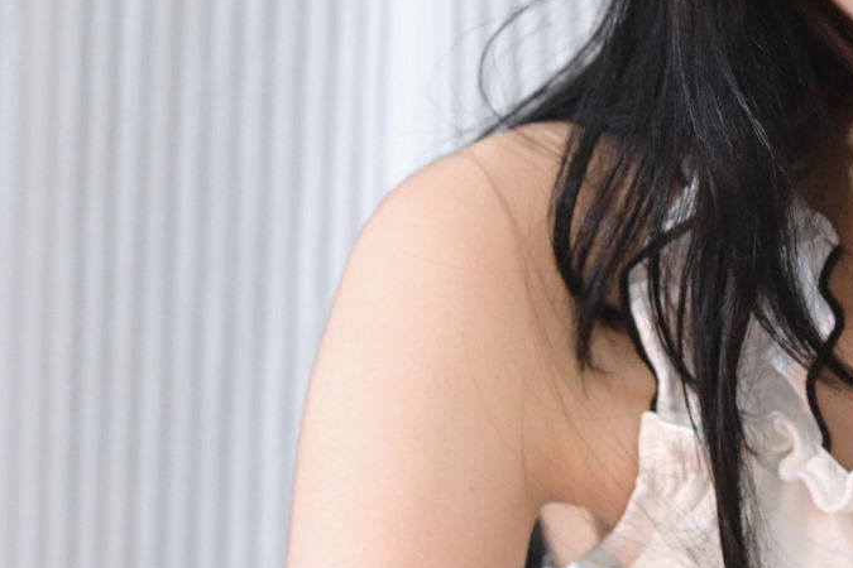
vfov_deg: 6.9
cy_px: 263
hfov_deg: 10.2
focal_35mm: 200
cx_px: 957
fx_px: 4739
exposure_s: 1/100
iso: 1600
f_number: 3.5
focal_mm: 50
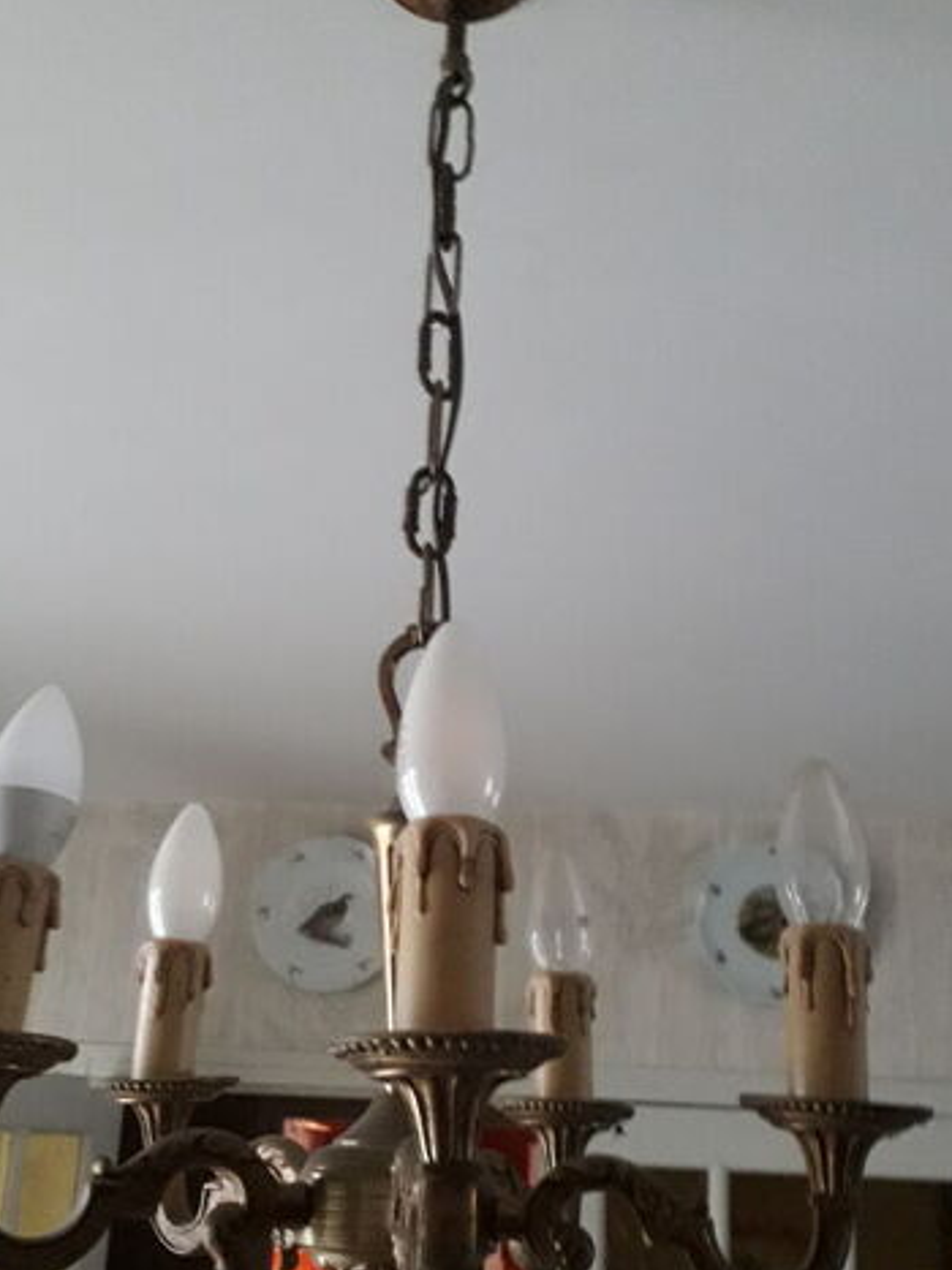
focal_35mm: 37
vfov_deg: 50.0
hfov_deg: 38.6
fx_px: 1357
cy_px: 732
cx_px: 457
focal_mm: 3.6
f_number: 1.9
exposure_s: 1/20
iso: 500
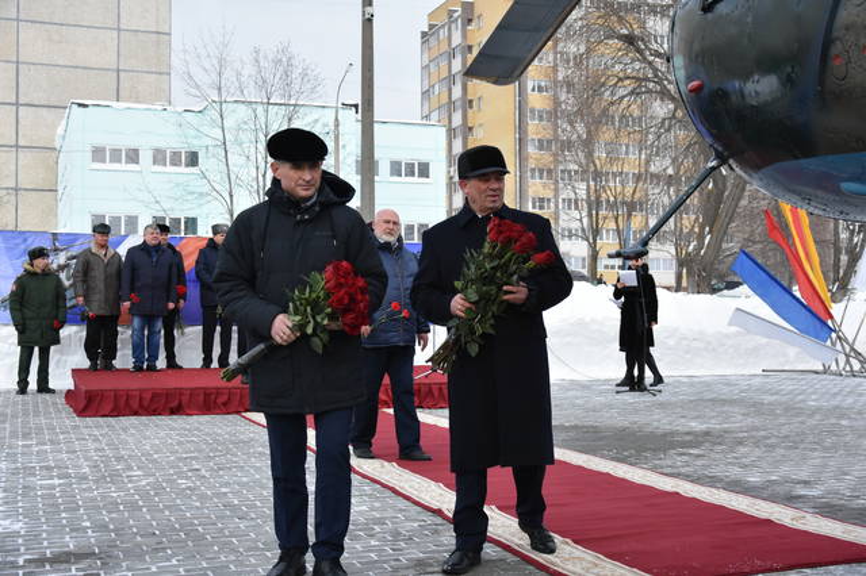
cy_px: 288
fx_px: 1082
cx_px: 433
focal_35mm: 45
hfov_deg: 43.6
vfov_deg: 29.8
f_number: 4.2
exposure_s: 1/5000
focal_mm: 30
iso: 1250
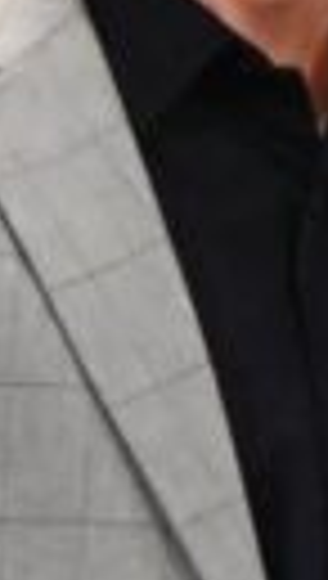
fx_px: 4217
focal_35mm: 274
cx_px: -1308
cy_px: 708
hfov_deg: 4.0
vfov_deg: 7.8
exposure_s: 1/160
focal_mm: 33
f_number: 6.3
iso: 16000
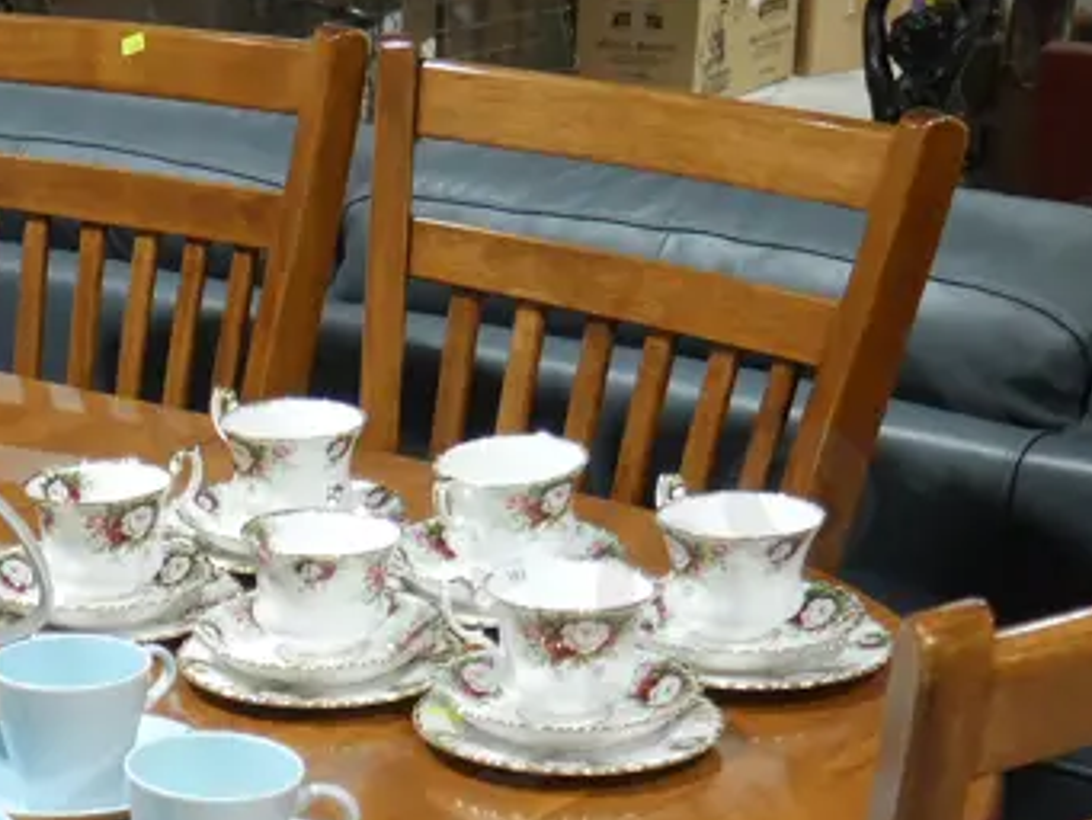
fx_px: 3029
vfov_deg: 14.4
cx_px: -151
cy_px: 1208
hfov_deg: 19.5
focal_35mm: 96
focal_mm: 16
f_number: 3.6
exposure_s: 1/60
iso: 400
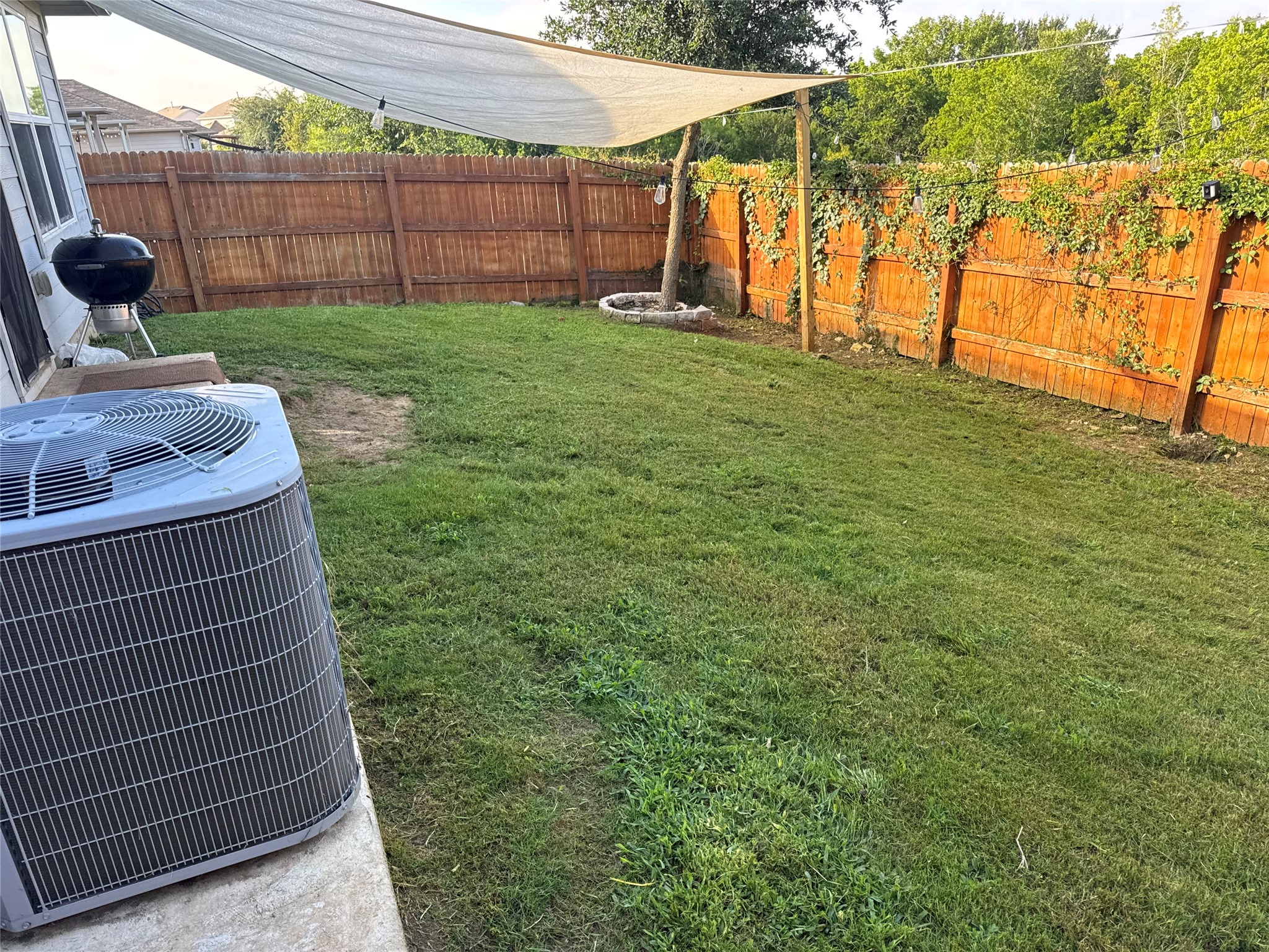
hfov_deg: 71.6
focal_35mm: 24
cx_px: 634
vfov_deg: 56.8
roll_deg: +2.8
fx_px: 880
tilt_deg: -22.4
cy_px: 476
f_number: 1.78
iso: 80
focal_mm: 6.76
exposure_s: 1/417
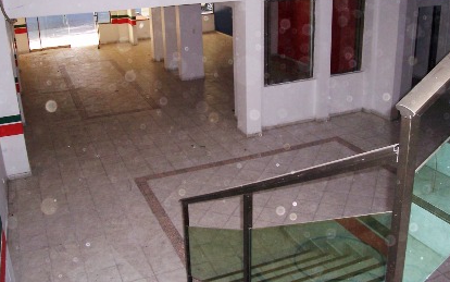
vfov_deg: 32.7
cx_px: 223
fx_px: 478
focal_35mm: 39
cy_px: 117
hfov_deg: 50.4
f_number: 2.7
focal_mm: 5.6
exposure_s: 1/60
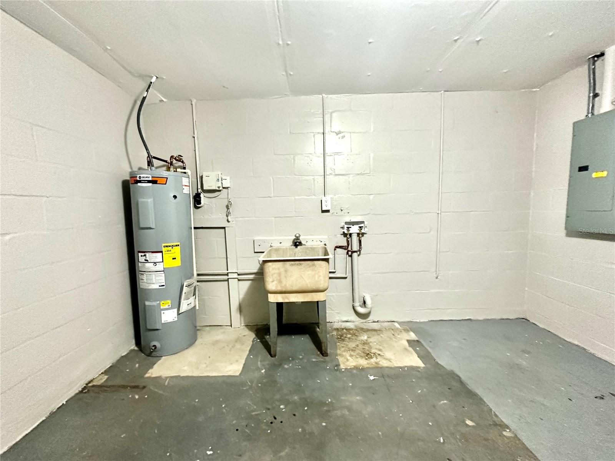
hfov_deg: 102.1
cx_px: 308
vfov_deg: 85.7
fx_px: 249
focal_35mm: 14
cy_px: 230
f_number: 2.2
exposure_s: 1/60
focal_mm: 2.22
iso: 640
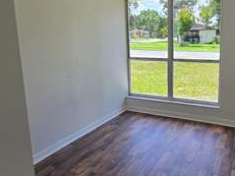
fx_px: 183
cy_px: 70
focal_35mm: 27
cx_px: 161
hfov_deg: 63.3
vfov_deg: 51.0
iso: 125
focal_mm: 2.2
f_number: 2.2
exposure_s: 1/1000
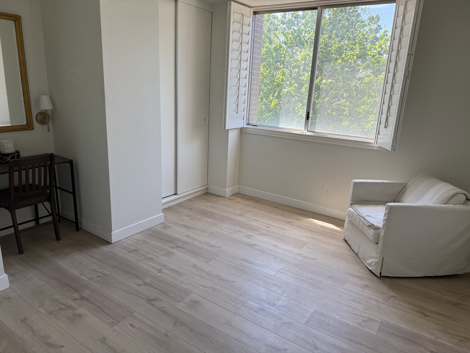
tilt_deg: -15.0
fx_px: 326
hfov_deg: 71.6
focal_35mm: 24
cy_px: 176
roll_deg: -3.1
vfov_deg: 56.8
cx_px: 235
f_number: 1.78
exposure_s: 1/389
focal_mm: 6.76
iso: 100
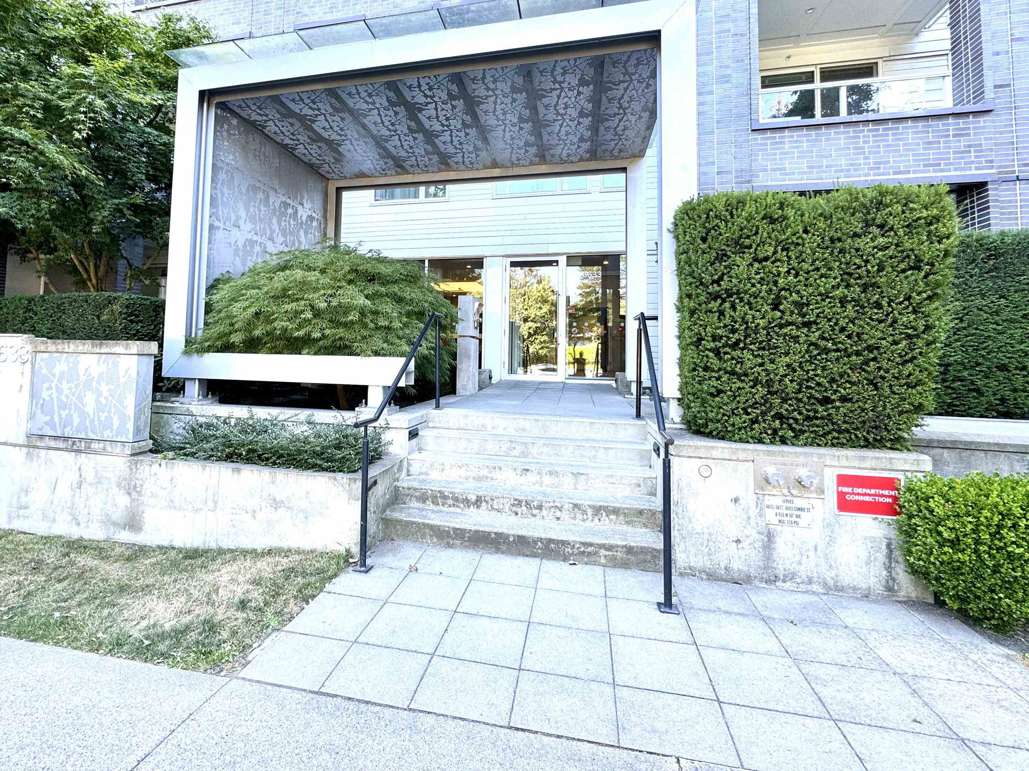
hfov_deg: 90.6
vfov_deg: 74.2
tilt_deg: +3.6
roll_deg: -0.7
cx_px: 452
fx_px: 505
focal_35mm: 17
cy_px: 323
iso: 64
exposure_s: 1/99
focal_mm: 2.22
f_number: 2.2
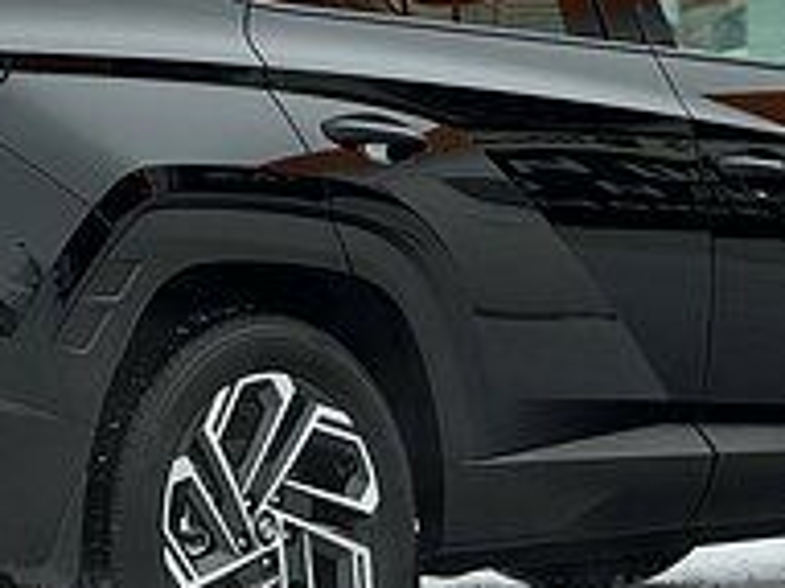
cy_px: 243
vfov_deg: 6.7
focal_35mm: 221
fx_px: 5009
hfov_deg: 9.0
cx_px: 296
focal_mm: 9
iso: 25
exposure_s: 1/154
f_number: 2.8
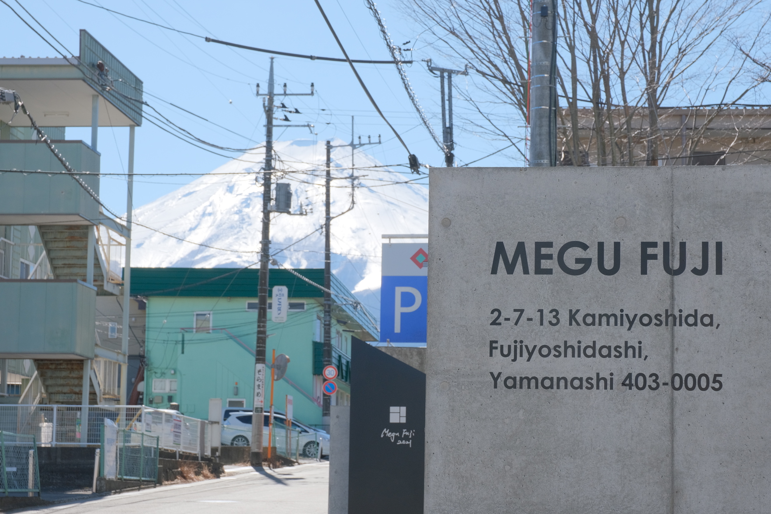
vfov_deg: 16.5
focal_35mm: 83
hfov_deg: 24.5
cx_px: 386
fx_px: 1777
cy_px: 257
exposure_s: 1/320
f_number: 11
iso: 640
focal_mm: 55
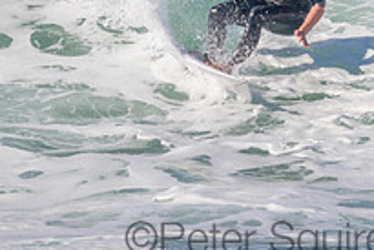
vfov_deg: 0.6
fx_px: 23495
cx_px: 266
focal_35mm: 2260
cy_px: -65
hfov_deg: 0.9
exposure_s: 1/2000
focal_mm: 800
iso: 1100
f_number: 11
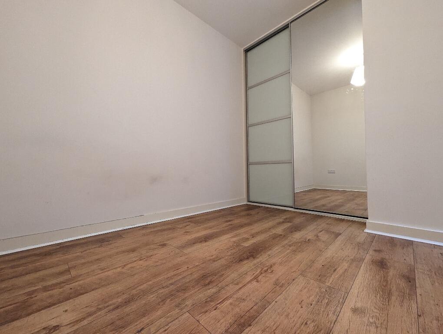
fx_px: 167
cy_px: 167
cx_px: 222
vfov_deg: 90.1
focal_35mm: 13
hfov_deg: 106.1
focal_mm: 1.95
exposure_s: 1/25
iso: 422
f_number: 2.2
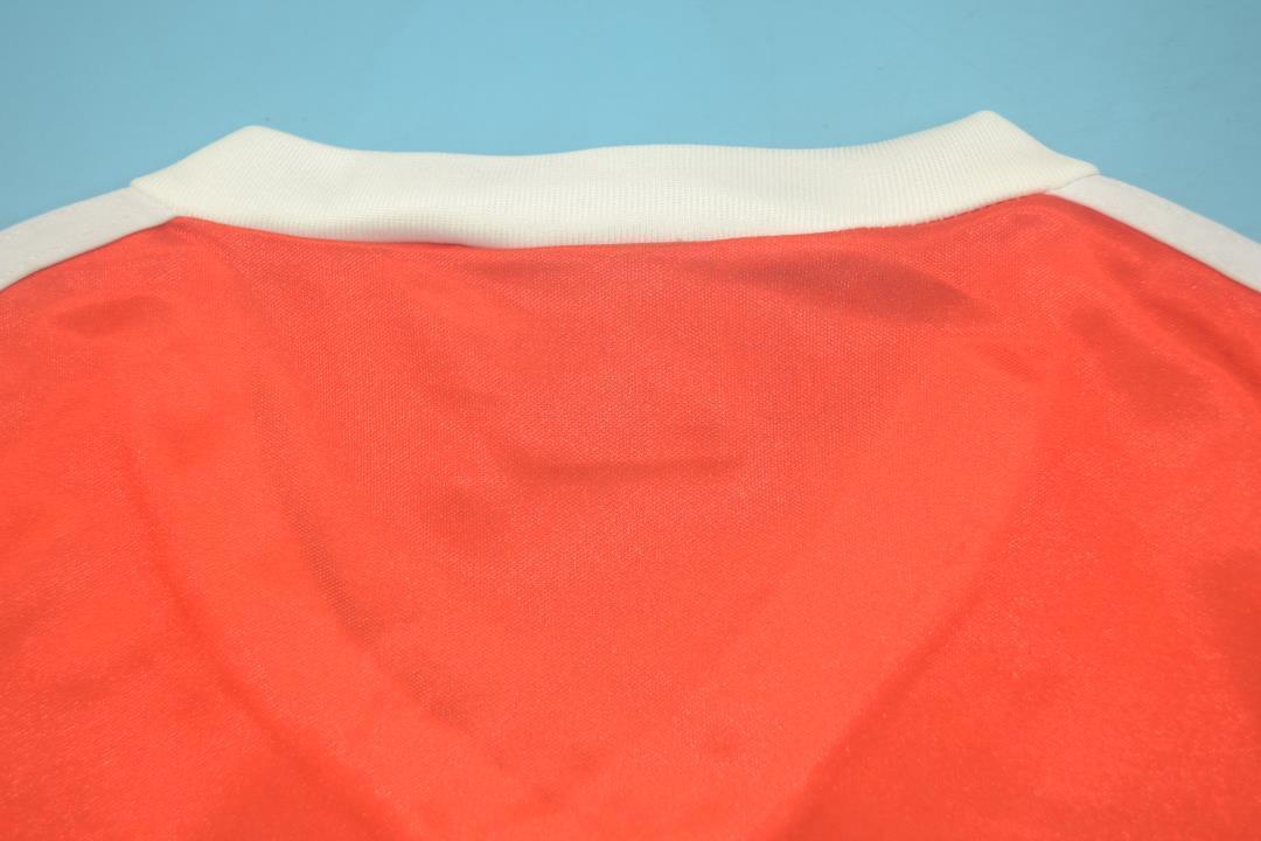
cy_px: 420
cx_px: 630
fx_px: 1366
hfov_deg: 49.6
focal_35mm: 39
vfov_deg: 34.2
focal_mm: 26
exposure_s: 1/80
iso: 200
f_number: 4.2
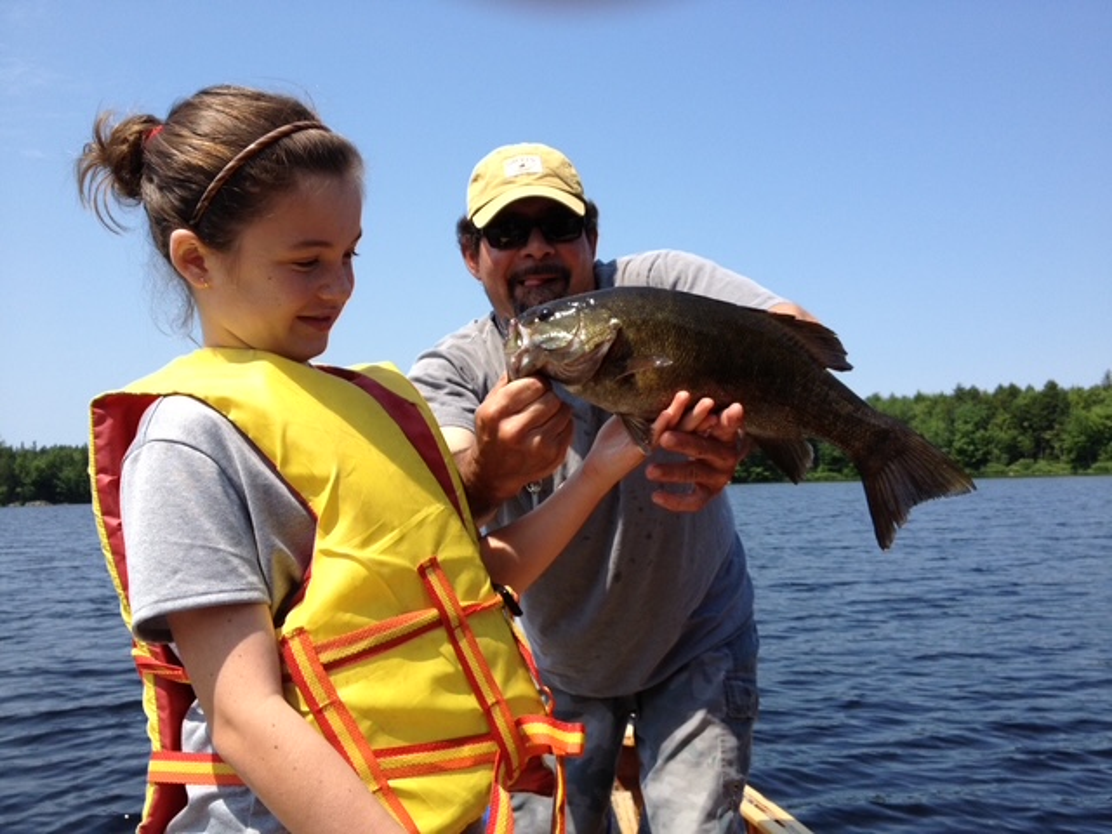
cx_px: 556
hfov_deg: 52.6
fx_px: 1124
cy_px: 417
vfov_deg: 40.7
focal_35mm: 35
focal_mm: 4.28
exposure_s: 1/1493
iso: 64
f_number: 2.4
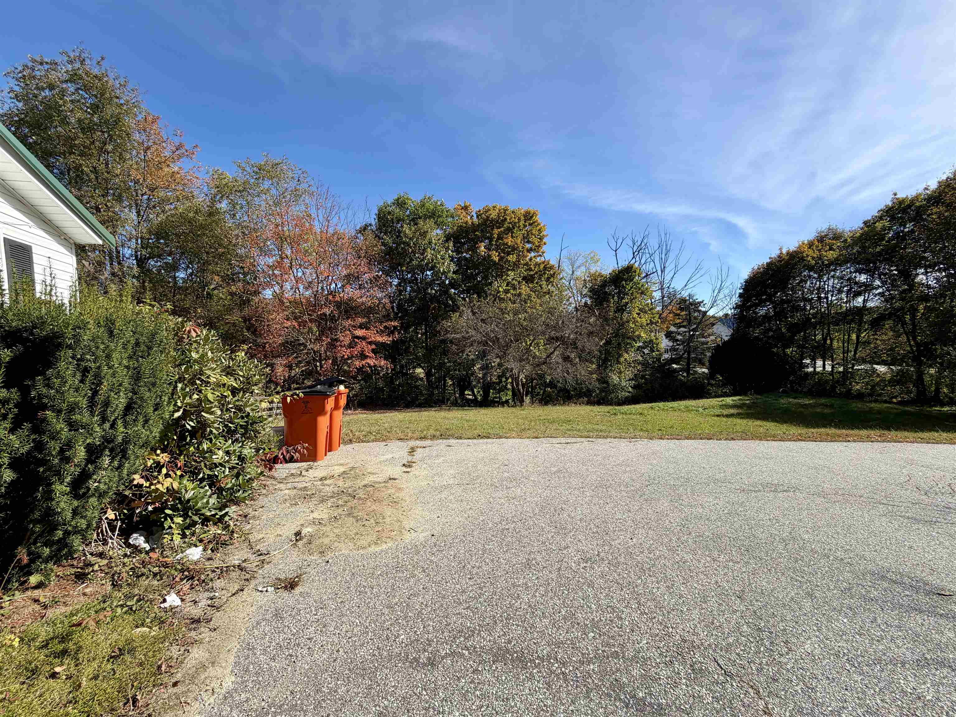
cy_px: 358
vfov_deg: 85.7
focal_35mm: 14
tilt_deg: -2.1
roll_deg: +2.4
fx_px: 387
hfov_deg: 102.1
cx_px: 478
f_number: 2.2
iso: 20
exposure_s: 1/853
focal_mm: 2.22
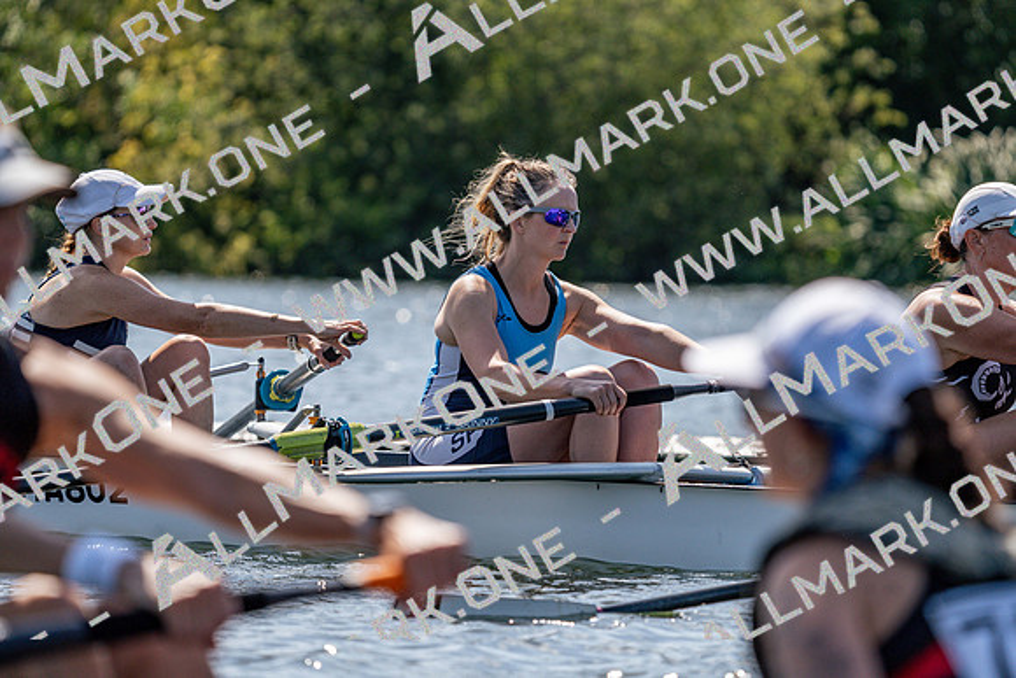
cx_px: 508
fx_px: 9456
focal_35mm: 335
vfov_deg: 4.1
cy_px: 339
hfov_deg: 6.2
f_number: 6.3
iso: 320
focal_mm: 335
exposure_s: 1/2000
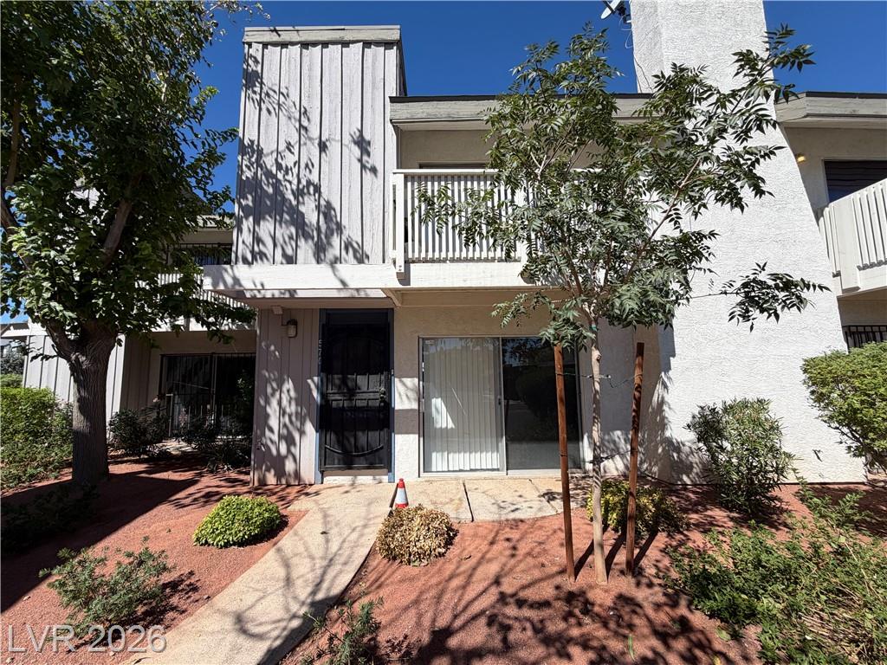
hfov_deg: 102.1
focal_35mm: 14
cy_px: 332
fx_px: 359
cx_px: 444
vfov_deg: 85.7
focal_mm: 2.22
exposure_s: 1/888
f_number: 2.2
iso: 20
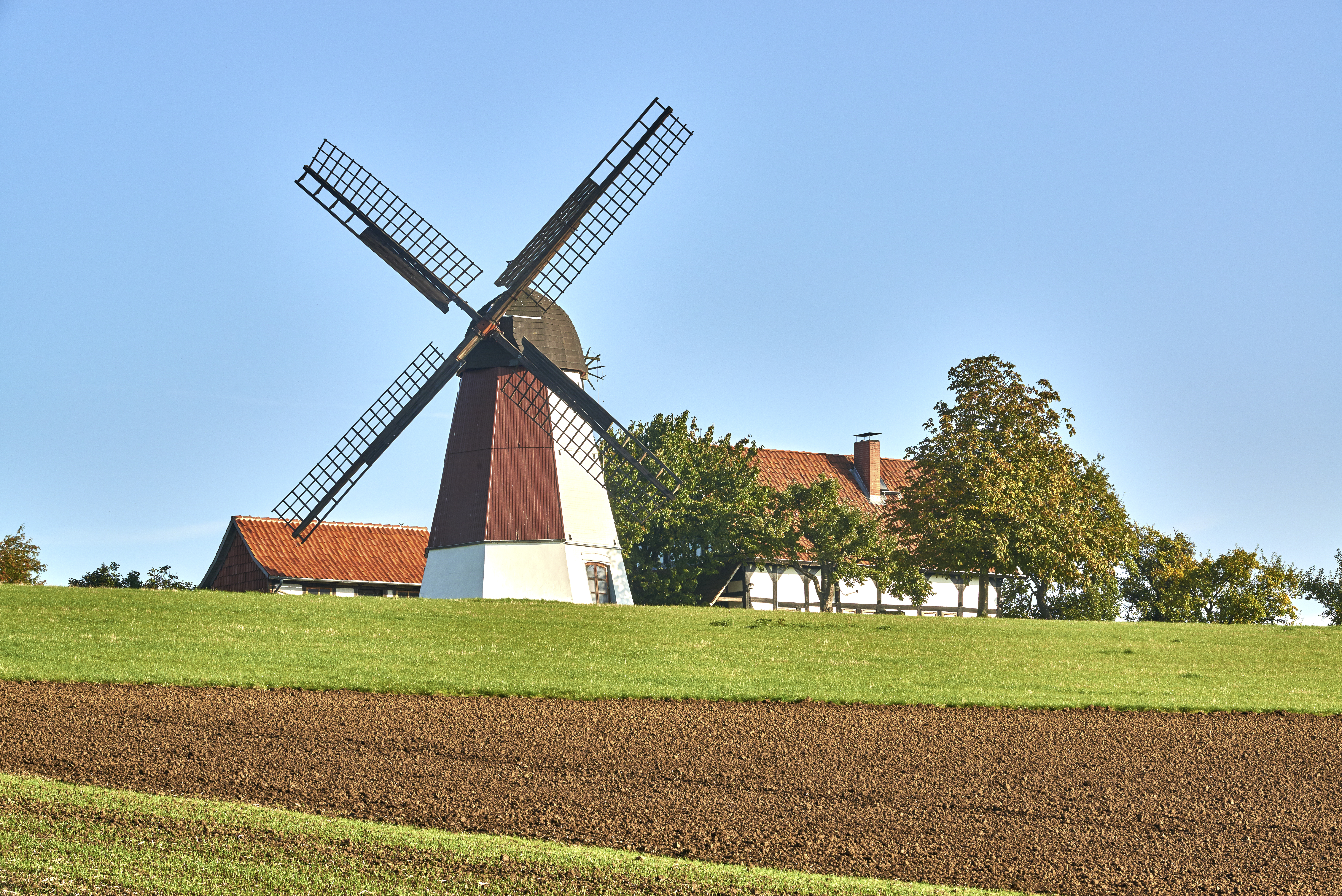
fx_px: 4661
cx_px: 671
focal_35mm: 125
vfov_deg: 11.0
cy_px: 448
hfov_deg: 16.4
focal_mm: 125
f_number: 11
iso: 400
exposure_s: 1/250
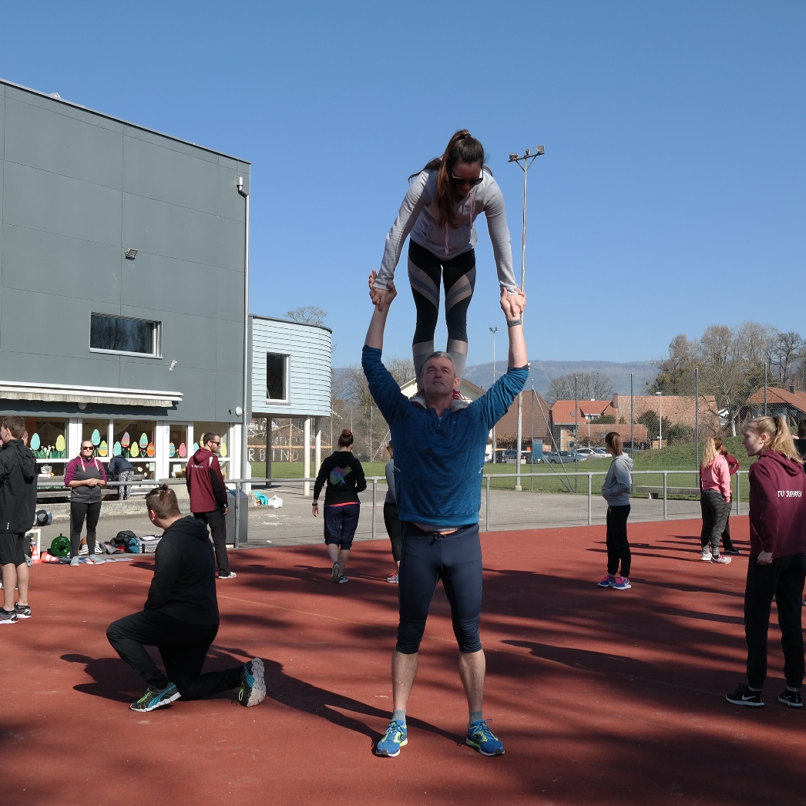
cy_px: 407
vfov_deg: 42.8
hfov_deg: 42.8
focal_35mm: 39
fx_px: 1027
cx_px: 444
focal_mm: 20
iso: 100
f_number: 6.3
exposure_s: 1/320
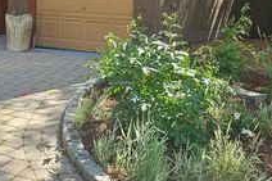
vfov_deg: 21.5
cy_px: -30
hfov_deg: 33.9
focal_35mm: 59
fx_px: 445
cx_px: 109
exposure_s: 1/601
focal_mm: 5
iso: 50
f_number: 1.8
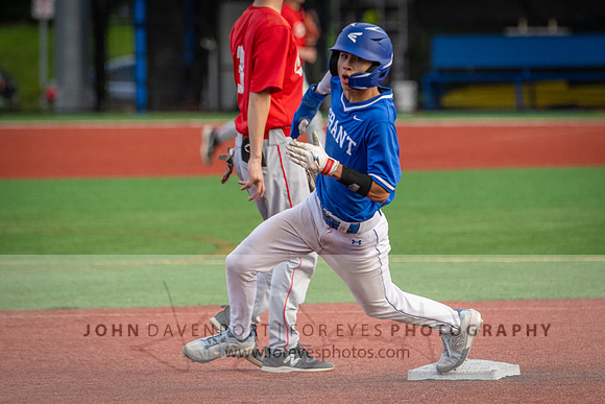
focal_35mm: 524
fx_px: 8813
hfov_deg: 3.9
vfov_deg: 2.6
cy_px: 233
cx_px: 412
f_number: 5.6
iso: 900
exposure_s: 1/1000
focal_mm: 320
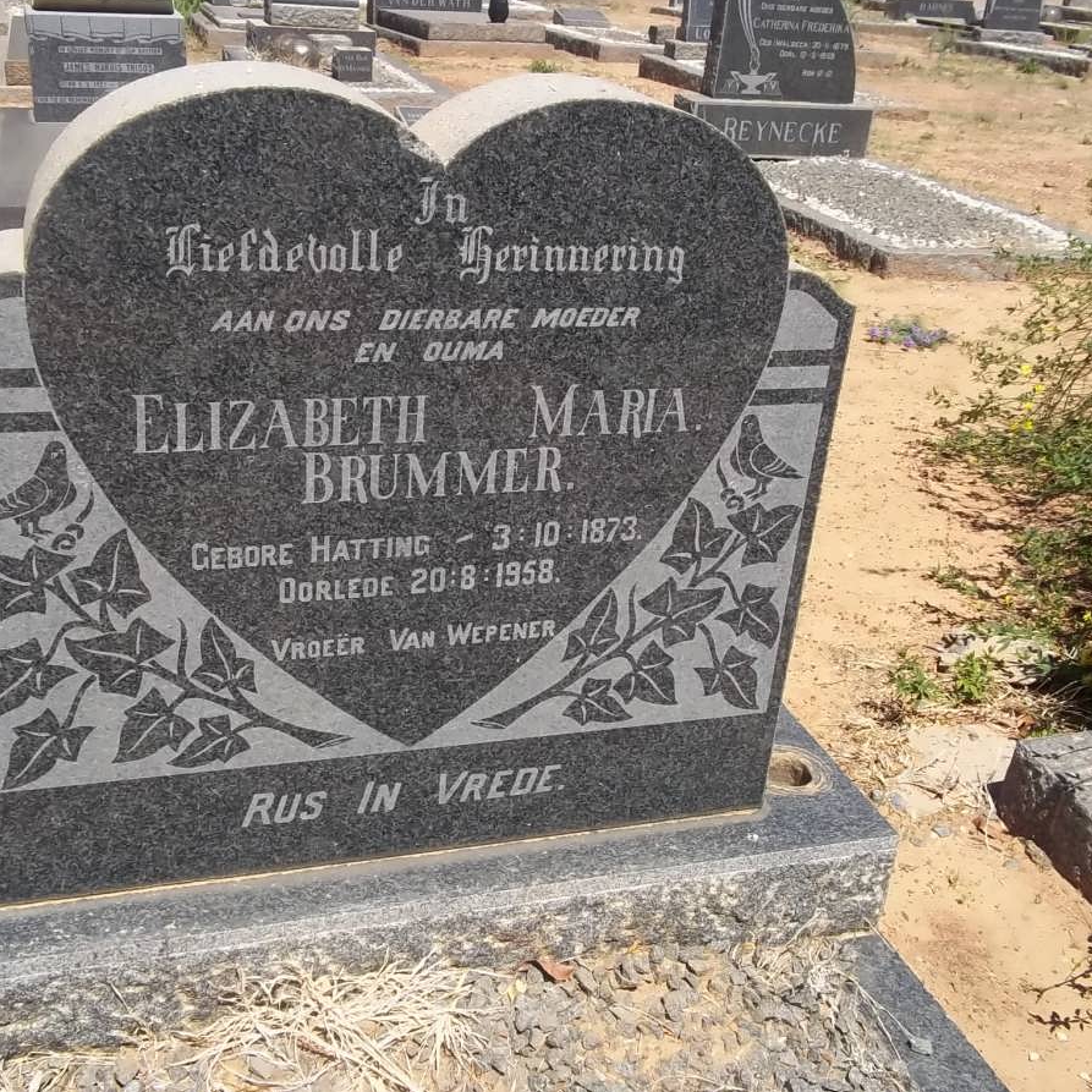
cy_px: 544
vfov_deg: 43.9
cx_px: 478
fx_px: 1356
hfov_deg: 43.8
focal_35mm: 38
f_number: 5.5
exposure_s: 1/400
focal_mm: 5.7
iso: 80
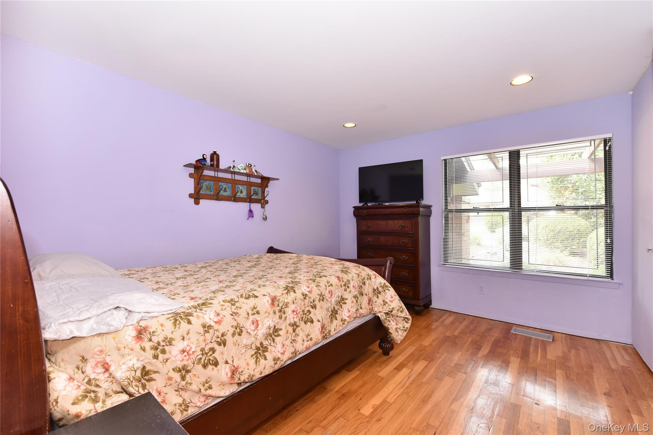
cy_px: 218
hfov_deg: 104.2
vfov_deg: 81.2
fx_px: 254
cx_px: 326
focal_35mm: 14
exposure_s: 1/80
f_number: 7.1
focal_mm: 14
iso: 1600
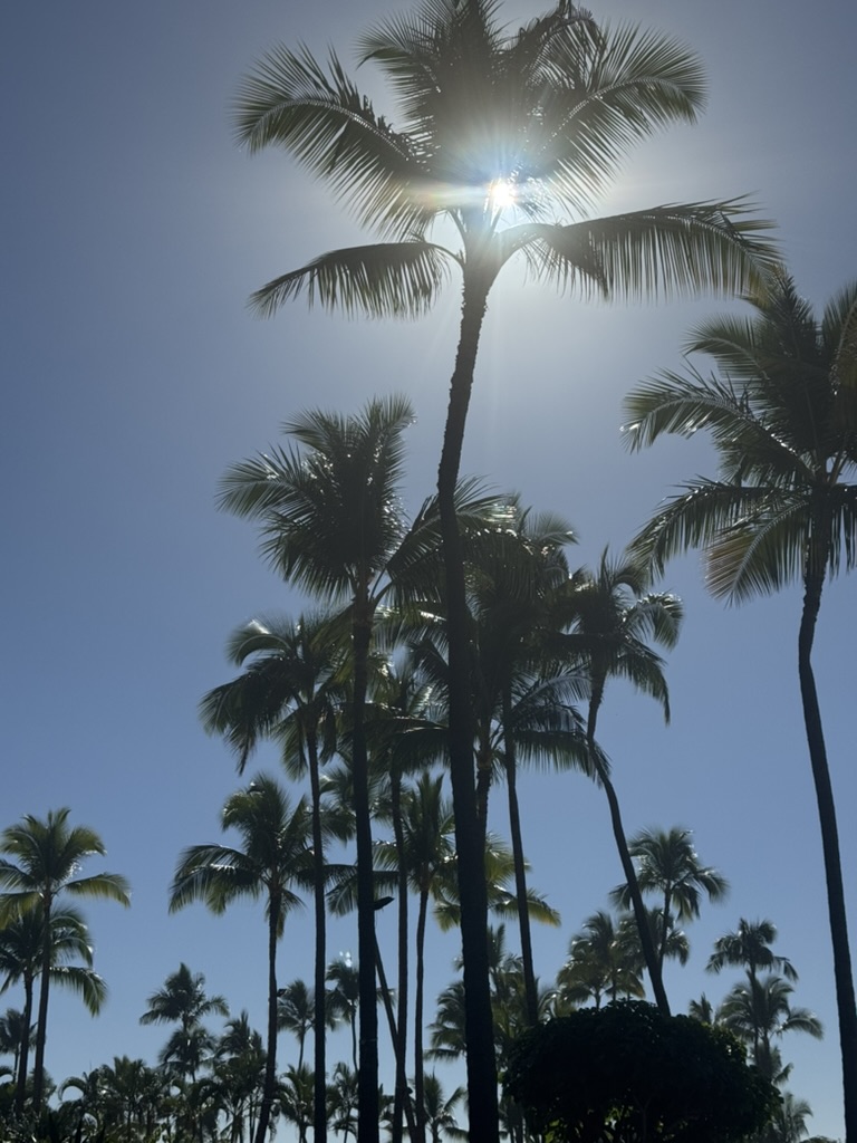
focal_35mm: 48
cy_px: 572
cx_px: 428
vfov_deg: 39.7
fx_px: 1584
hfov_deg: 30.3
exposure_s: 1/15385
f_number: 1.78
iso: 64
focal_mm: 6.76
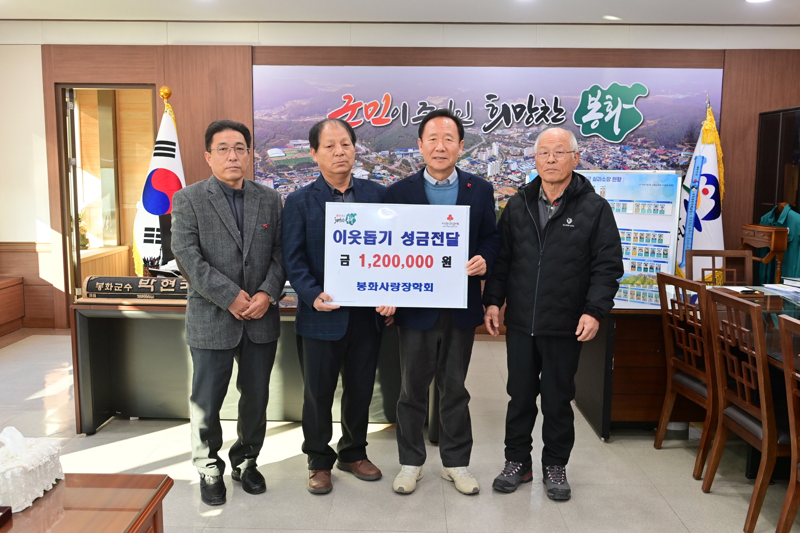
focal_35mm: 34
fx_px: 755
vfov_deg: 38.9
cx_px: 400
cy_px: 266
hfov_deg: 55.8
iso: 2000
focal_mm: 34
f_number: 5.6
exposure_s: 1/125
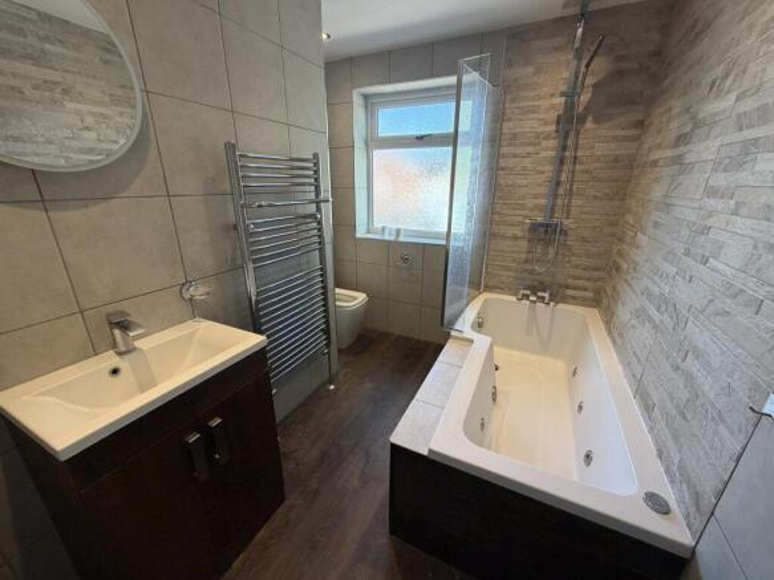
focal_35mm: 14
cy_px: 290
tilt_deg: -19.0
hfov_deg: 102.1
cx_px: 387
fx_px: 313
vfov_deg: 85.7
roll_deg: +0.2
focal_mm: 2.22
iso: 250
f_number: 2.2
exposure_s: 1/121
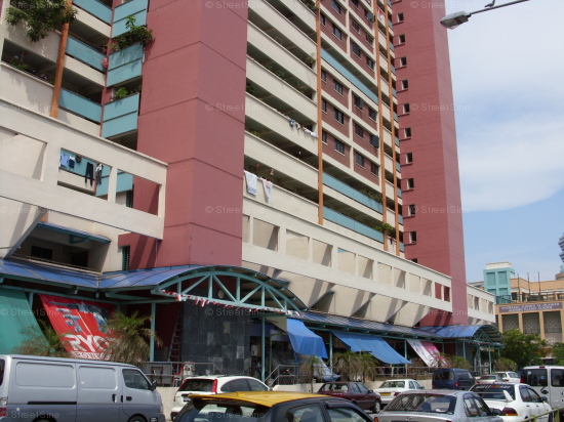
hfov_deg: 49.0
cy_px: 211
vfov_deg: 37.7
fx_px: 619
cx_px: 282
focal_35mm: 38
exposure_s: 1/402
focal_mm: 6.3
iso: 50
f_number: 4.9
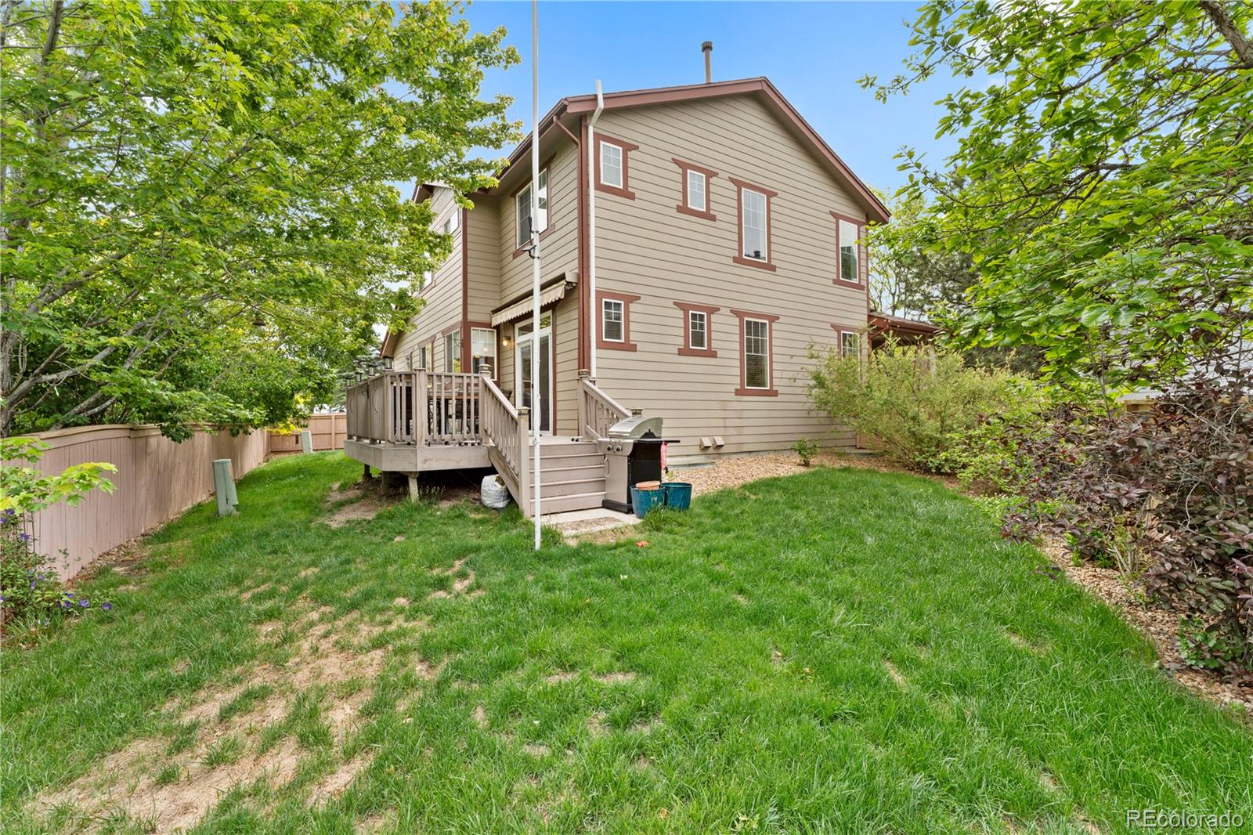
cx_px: 626
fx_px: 536
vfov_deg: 75.8
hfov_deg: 98.9
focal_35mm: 15
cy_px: 418
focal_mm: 15.4
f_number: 9
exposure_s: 1/200
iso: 400
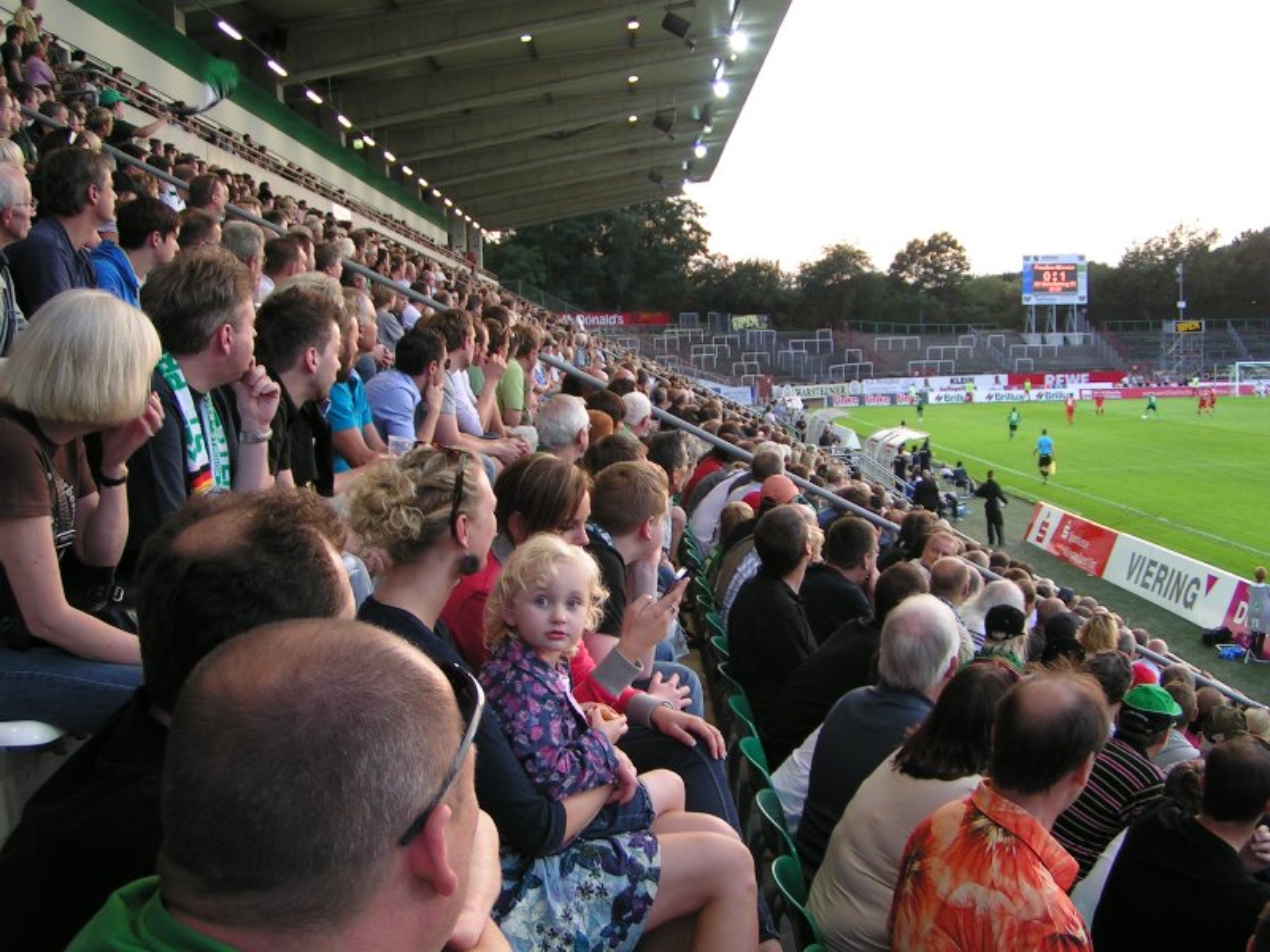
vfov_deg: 37.7
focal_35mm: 38
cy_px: 476
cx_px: 635
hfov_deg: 49.0
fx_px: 1394
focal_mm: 5.8
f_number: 3.2
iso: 50
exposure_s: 1/40
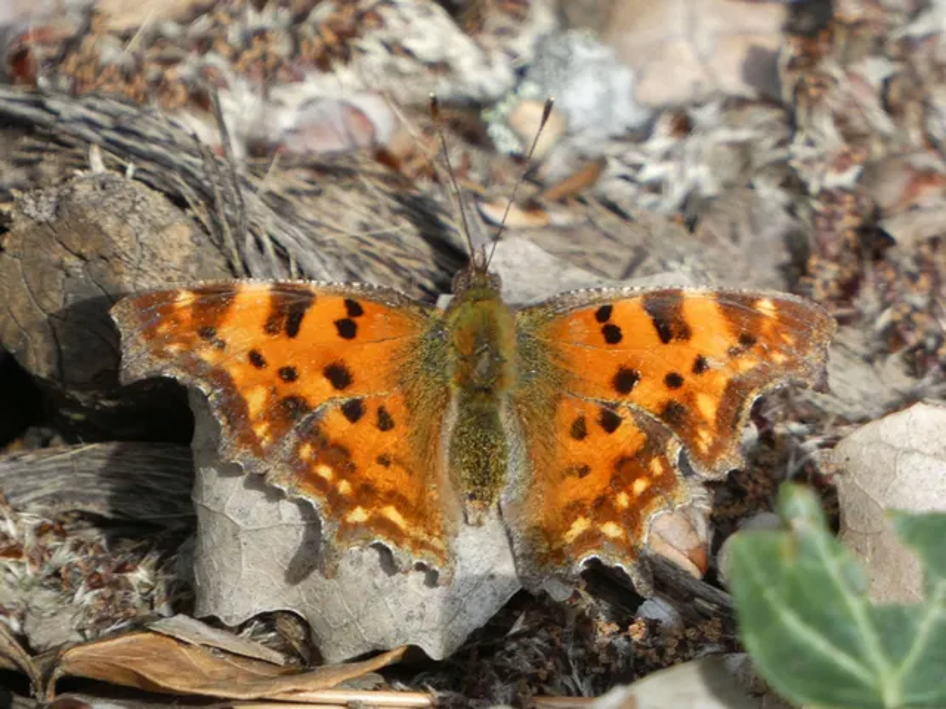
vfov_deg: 1.3
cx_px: 473
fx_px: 30936
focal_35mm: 1132
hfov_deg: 1.8
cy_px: 354
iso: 250
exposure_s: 1/125
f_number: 5.7
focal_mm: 202.9
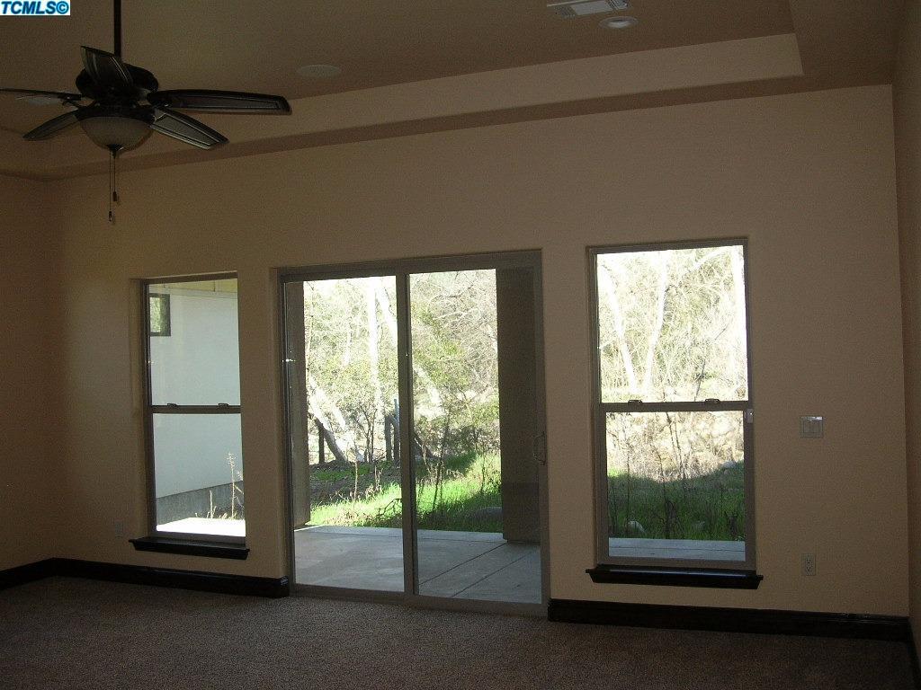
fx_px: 958
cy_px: 345
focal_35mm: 36
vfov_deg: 39.7
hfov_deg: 51.4
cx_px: 460
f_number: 2.7
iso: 71
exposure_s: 1/166
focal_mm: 6
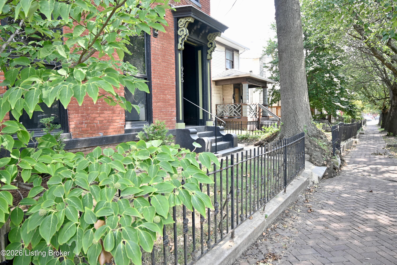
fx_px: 232
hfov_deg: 81.2
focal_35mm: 21
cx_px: 198
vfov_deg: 59.5
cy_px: 132
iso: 100
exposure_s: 1/30
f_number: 5
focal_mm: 14
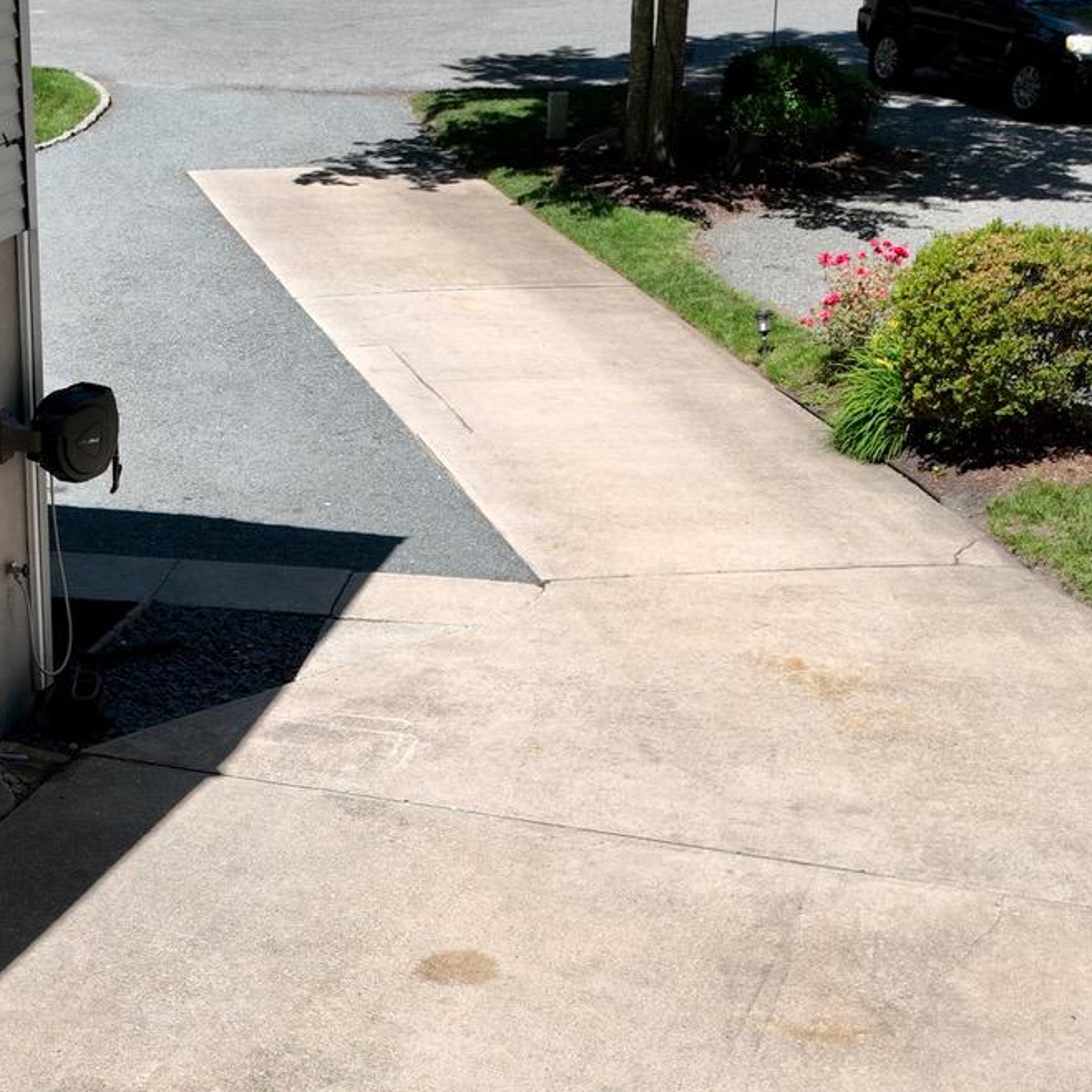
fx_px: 2356
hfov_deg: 25.6
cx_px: 197
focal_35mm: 66
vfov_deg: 24.3
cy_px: 1221
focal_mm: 12.29
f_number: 2.8
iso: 120
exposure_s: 1/1600
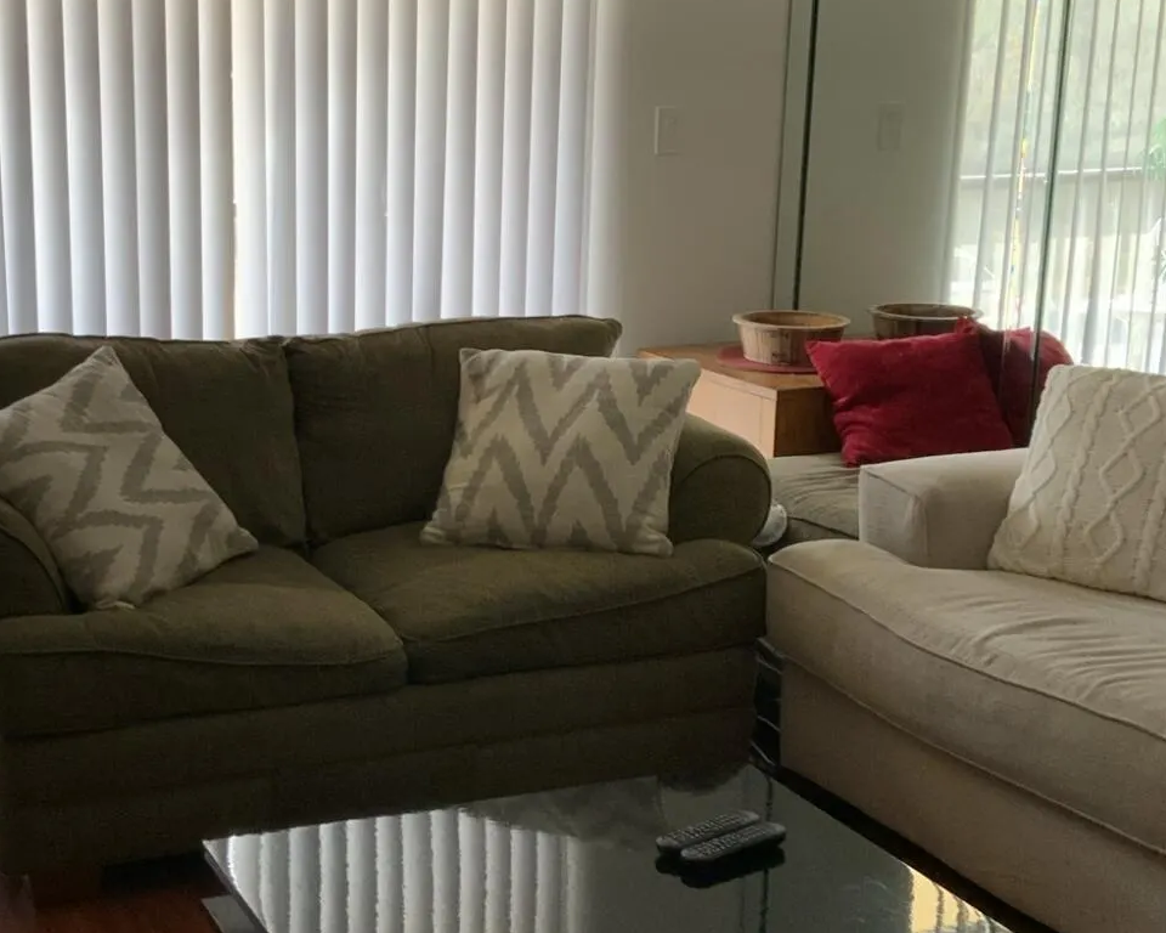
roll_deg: -0.3
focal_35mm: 59
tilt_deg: -14.8
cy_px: 508
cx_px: 411
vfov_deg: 25.8
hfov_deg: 31.8
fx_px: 2036
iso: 64
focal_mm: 3
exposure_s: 1/60
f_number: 1.8
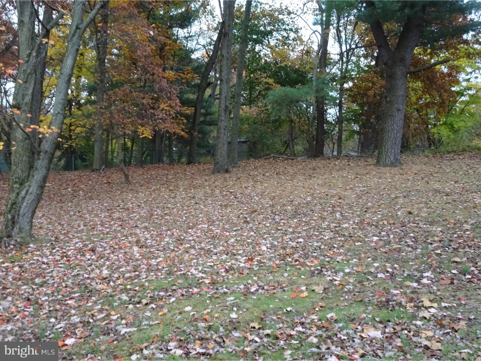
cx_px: 240
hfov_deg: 51.4
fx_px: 500
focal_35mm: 36
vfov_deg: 39.7
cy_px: 180
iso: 500
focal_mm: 6.17
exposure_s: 1/250
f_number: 4
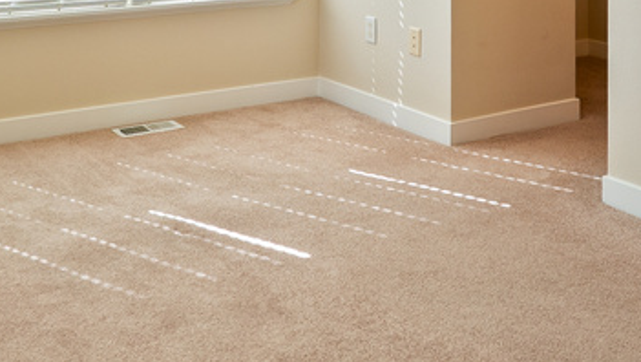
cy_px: -82
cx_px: 312
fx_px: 935
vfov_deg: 20.4
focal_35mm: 55
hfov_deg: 37.8
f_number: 8
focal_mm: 18
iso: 320
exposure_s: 1/40
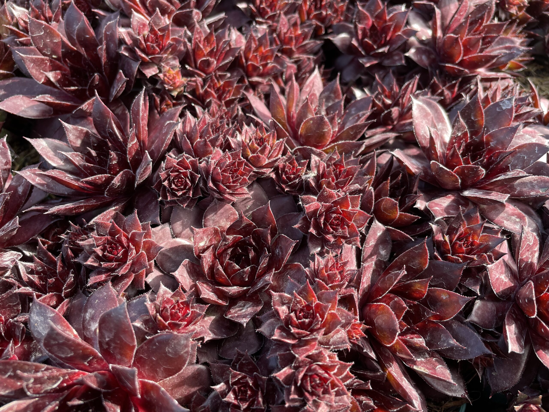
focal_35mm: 26
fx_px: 412
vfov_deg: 53.1
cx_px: 274
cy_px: 206
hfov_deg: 67.3
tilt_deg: -60.7
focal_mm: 4.2
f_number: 1.6
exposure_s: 1/208
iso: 32
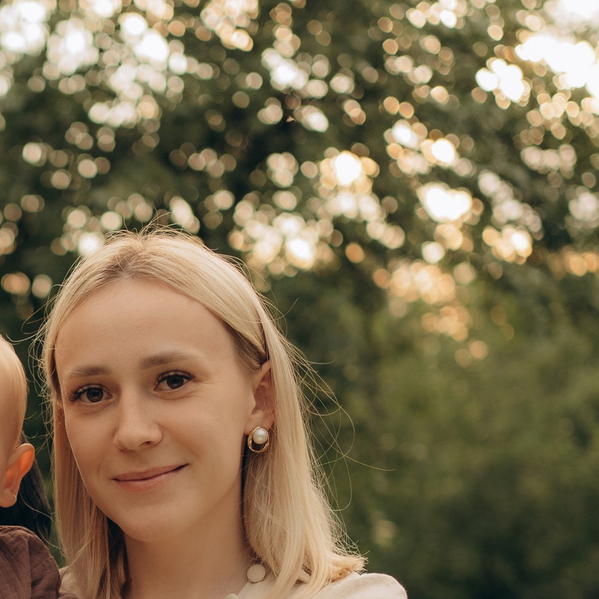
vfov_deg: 14.7
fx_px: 2271
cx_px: -97
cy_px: 639
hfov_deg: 14.6
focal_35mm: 116
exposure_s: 1/1250
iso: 500
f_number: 2.2
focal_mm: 35
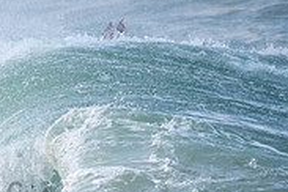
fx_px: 18999
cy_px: 193
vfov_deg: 0.6
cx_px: -2
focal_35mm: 2375
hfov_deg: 0.9
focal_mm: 500
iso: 200
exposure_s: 1/1250
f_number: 5.6
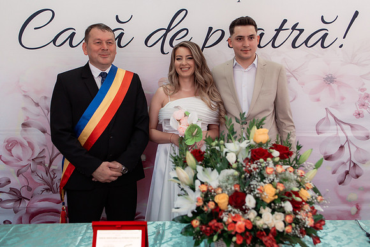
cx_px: 185
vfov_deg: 36.3
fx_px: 377
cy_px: 127
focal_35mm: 37
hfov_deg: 52.3
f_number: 2.8
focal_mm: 35
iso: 800
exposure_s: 1/250
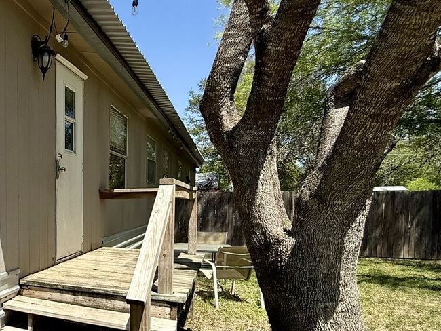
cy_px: 225
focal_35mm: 31
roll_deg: +0.7
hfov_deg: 48.1
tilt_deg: -2.6
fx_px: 395
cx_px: 0
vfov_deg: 44.7
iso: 50
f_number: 2.2
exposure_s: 1/1698
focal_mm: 2.22
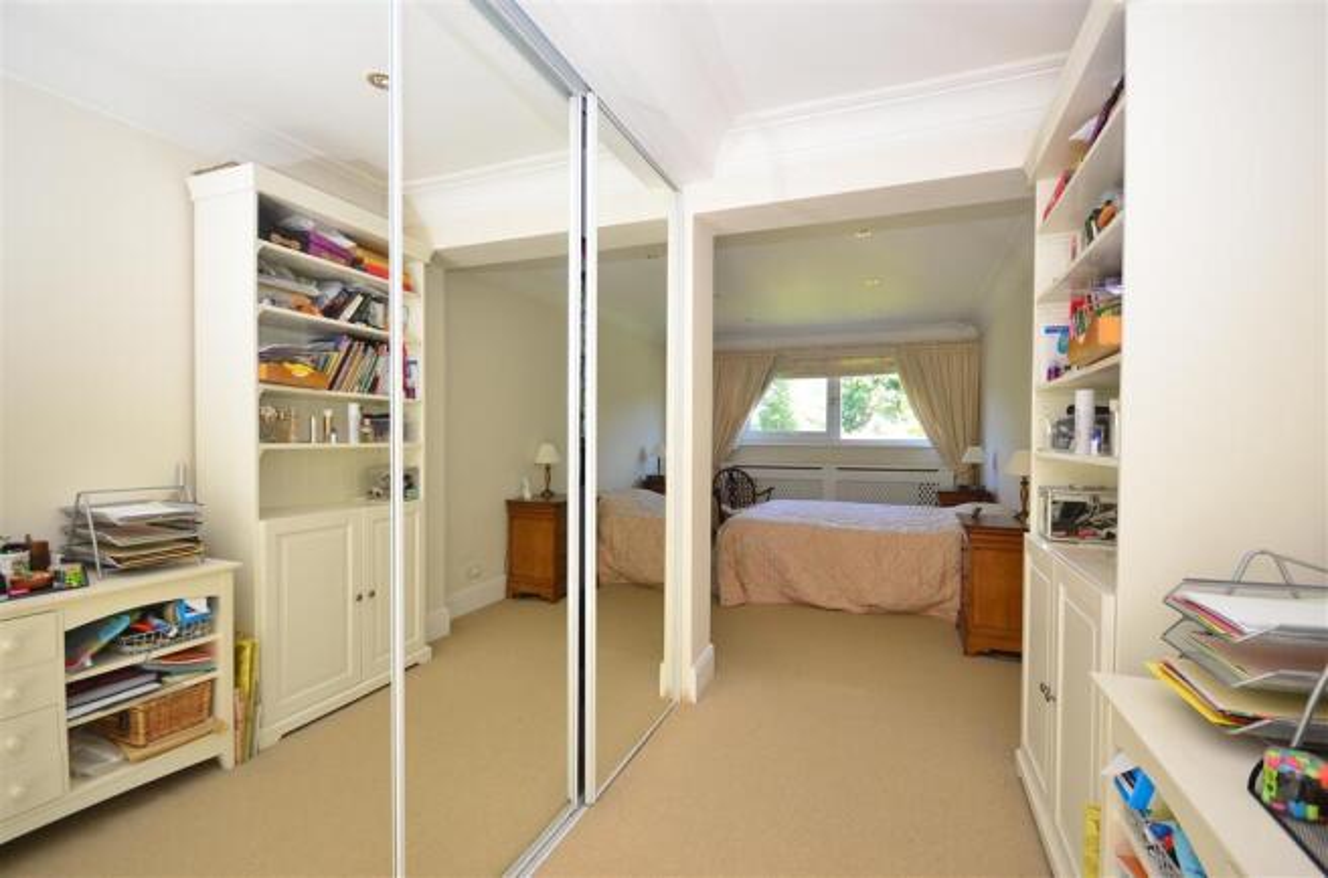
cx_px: 664
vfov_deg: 77.0
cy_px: 439
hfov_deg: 100.5
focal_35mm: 15
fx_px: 552
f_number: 5
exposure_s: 1/30
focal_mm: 10
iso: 200
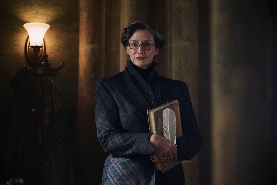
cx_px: 138
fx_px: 846
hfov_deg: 18.6
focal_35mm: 110
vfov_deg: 12.5
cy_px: 92
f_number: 2.8
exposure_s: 1/160
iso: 3200
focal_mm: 110
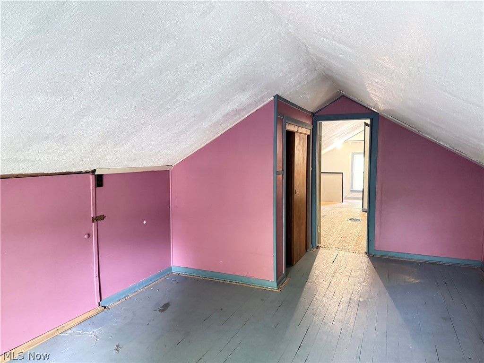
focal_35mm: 24
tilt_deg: -4.3
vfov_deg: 56.8
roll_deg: +0.5
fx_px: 336
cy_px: 182
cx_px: 242
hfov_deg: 71.6
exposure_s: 1/17
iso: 1600
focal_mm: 6.76
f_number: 1.78
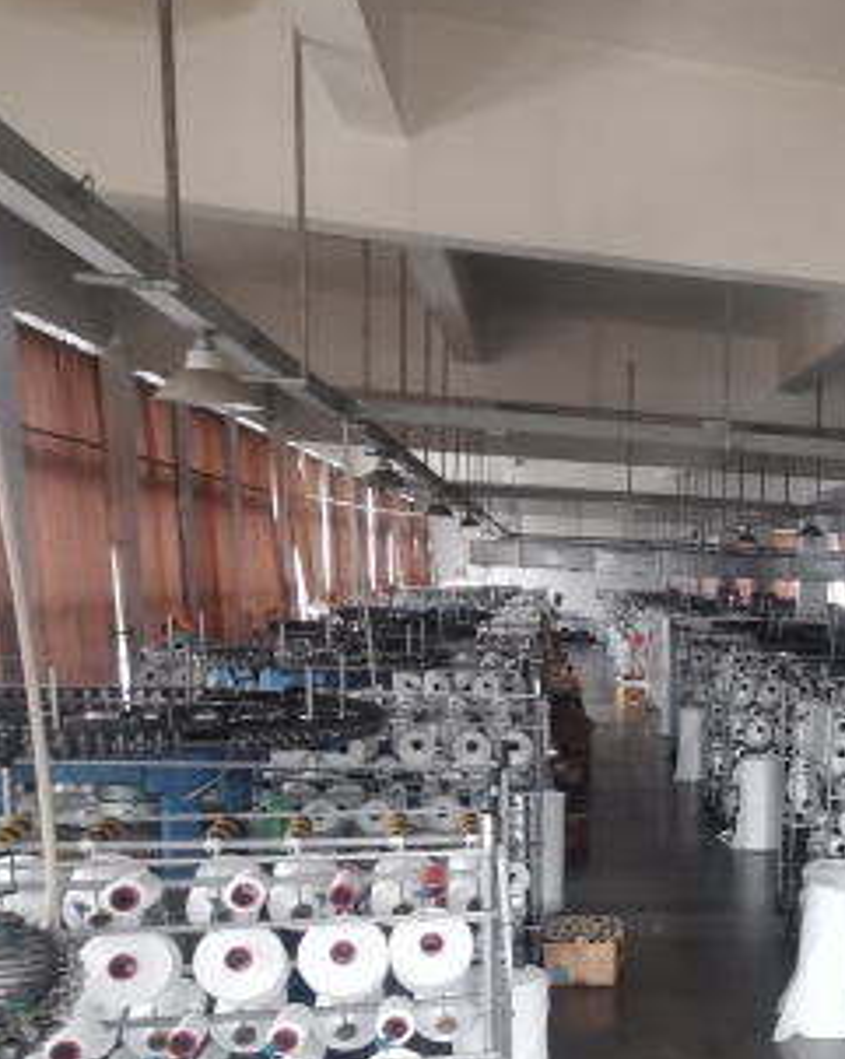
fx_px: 1378
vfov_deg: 41.0
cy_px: 778
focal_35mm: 44
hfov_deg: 29.1
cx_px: 1034
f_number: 2.2
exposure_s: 1/33.3
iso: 320
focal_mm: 2.26
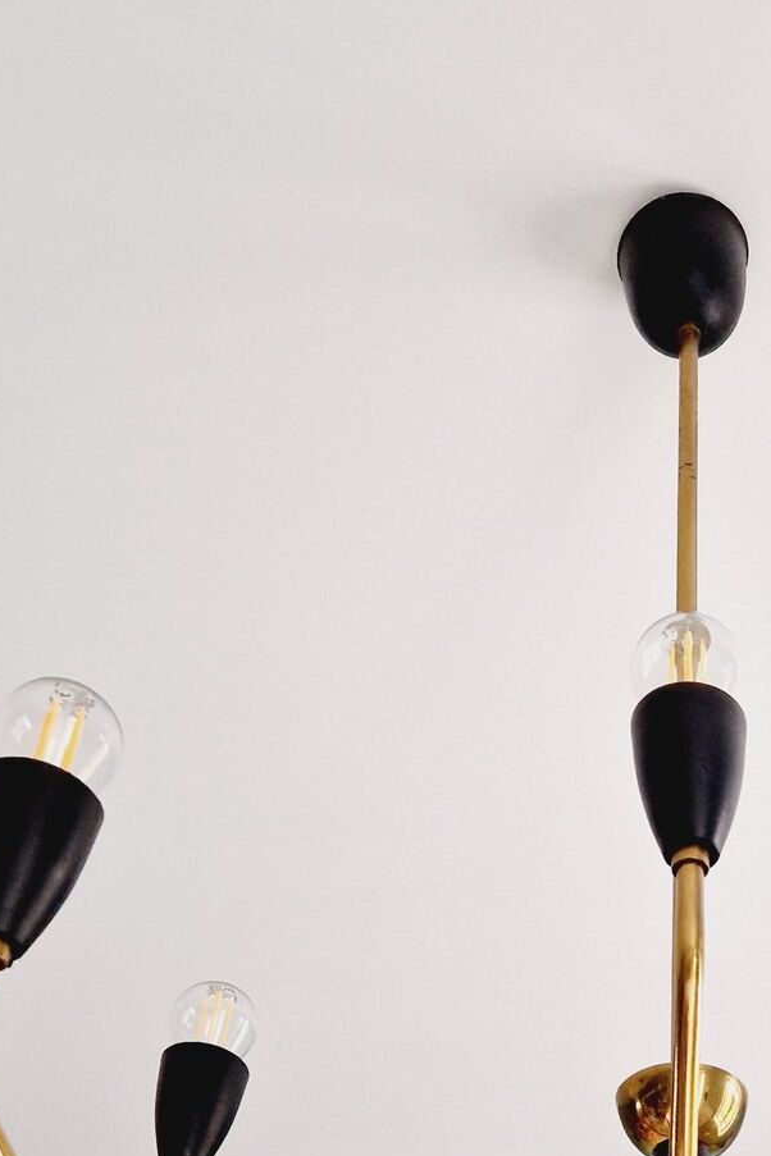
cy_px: 1133
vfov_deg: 34.4
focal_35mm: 53
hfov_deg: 24.8
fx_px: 1702
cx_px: 676
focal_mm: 5.4
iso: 320
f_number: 1.8
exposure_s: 1/100
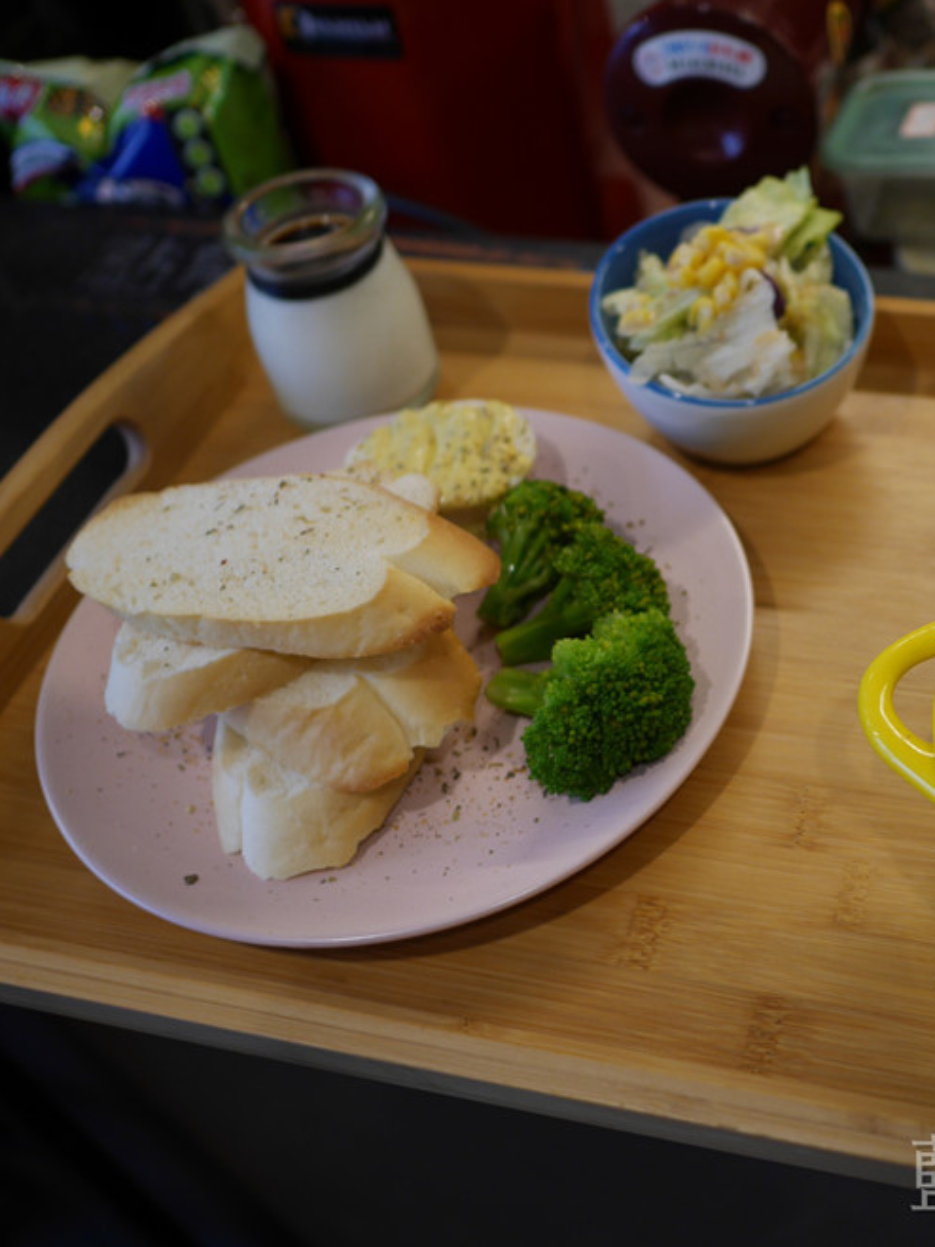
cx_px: 797
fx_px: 1477
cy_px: 622
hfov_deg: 33.7
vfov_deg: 45.8
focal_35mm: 41
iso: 250
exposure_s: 1/60
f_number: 1.8
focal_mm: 15
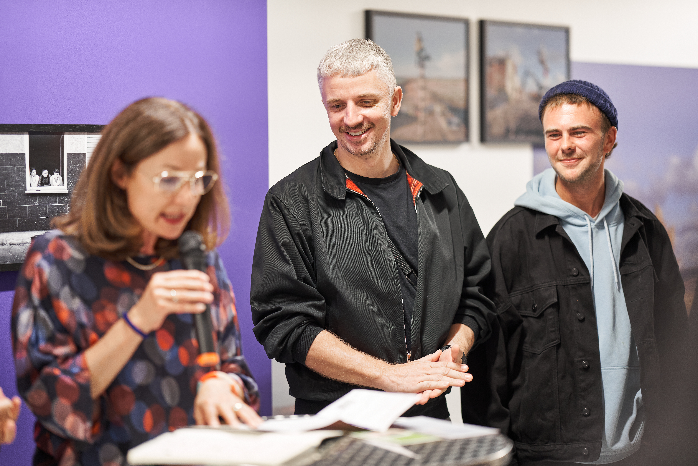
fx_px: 1648
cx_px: 349
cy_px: 233
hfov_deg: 23.9
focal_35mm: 85
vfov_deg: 16.1
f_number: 1.4
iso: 500
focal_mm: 85
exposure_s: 1/320
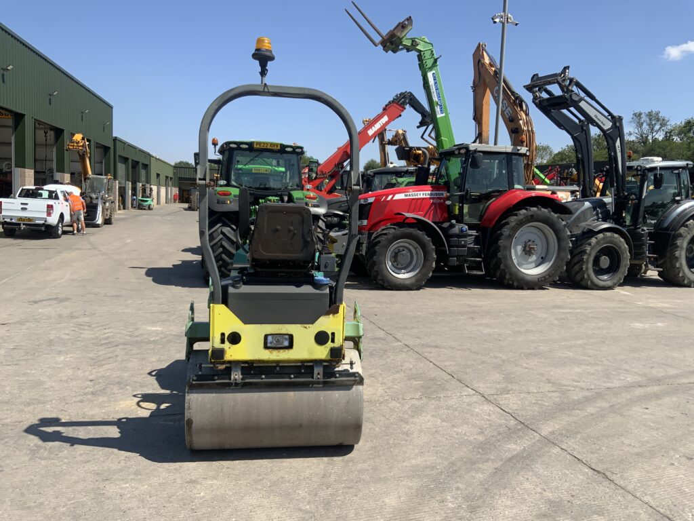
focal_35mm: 29
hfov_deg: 61.7
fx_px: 581
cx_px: 347
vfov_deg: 48.2
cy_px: 260
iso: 16
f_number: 1.8
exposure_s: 1/1786
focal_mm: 3
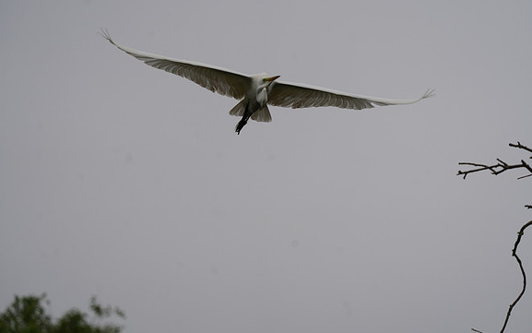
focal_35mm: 334
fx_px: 4844
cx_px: 266
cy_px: 160
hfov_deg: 6.3
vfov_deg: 3.9
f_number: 6.3
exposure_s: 1/2000
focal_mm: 326
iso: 320
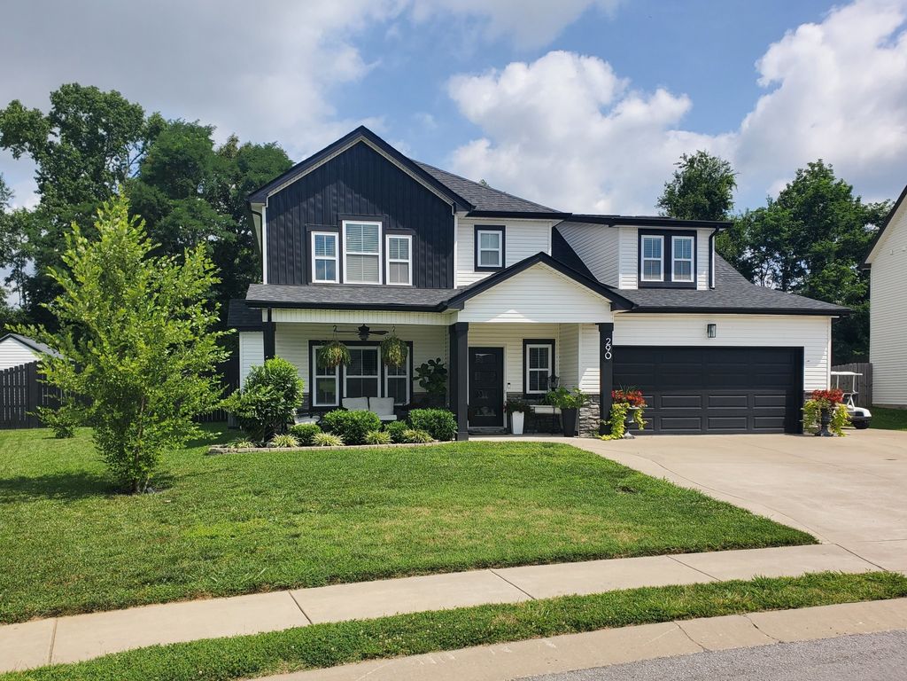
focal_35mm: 26
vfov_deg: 53.1
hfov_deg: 67.3
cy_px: 340
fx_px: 681
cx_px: 454
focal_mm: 4.3
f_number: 2.4
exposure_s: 1/1667
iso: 50
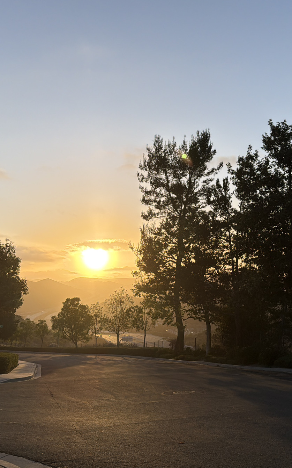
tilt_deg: +9.9
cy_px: 207
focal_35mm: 38
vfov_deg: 51.4
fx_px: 484
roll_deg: +1.0
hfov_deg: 33.6
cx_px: 140
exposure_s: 1/3584
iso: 80
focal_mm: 6.76
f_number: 1.78
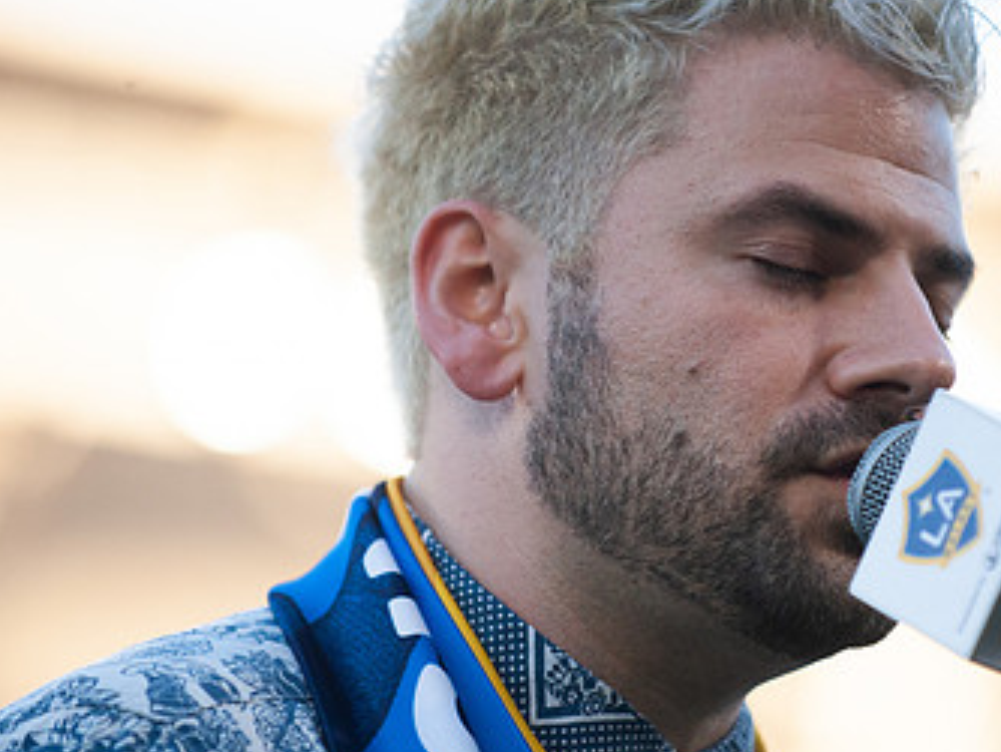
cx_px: 694
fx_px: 9199
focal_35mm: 318
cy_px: 463
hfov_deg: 6.2
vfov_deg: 4.7
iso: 800
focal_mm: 190
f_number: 2.8
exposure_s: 1/3200
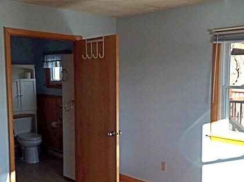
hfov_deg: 42.9
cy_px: 111
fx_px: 310
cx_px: 139
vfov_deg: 32.7
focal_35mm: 44
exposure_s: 1/120
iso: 40
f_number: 2.2
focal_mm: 4.15
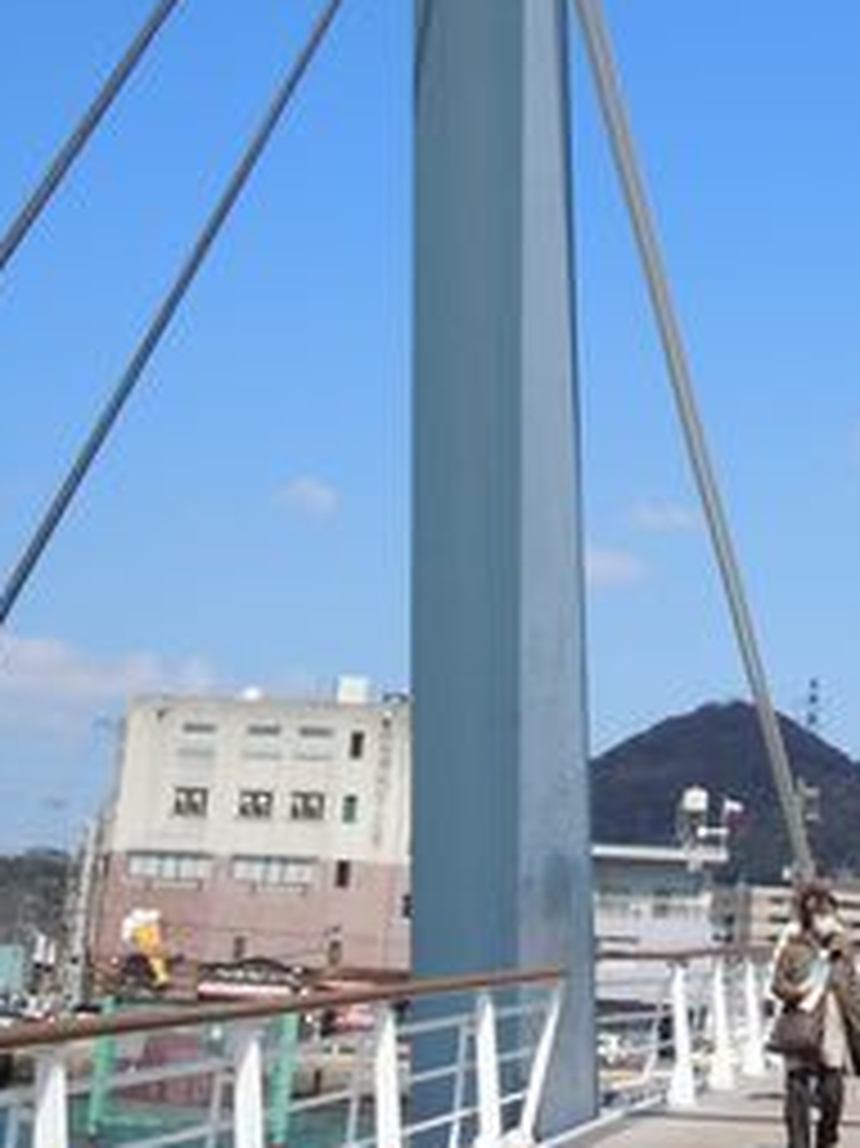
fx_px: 2288
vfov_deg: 27.9
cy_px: 326
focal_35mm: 69
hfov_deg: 20.5
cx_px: 883
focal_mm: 5.9
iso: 100
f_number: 4
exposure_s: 1/800
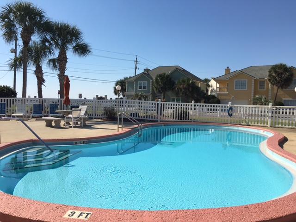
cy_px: 111
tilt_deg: -2.4
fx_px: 248
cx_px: 148
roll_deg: -0.5
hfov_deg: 61.7
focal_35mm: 29
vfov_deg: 48.2
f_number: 2.2
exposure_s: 1/2564
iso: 25
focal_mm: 4.15
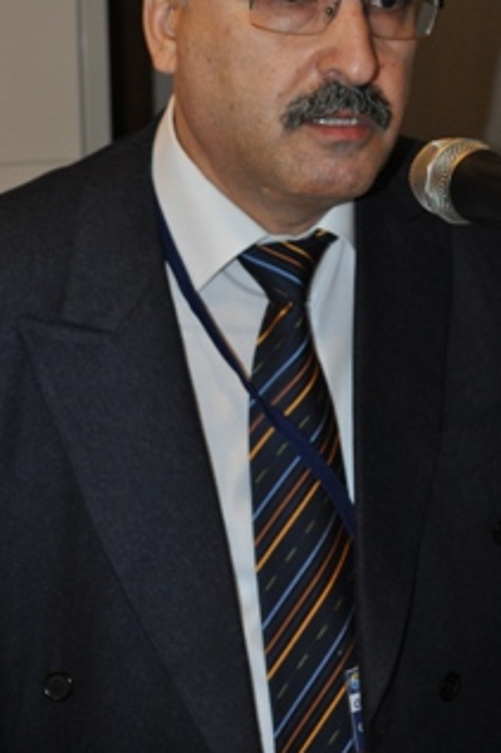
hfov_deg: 18.9
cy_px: 242
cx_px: 304
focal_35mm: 72
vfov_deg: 27.9
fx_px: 1505
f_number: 5
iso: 800
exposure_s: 1/60
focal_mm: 34
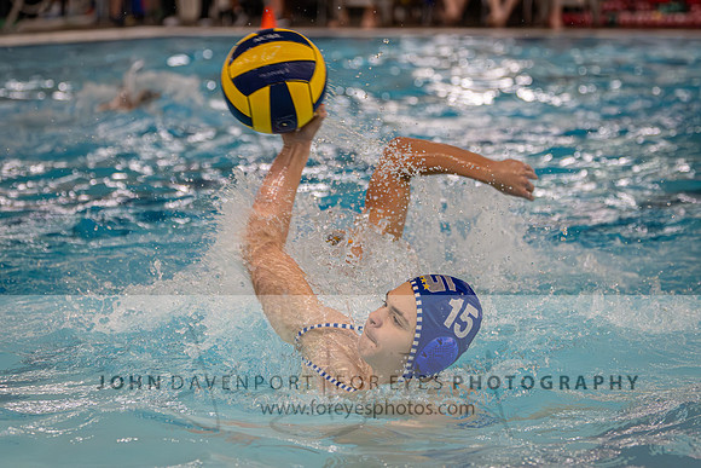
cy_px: 156
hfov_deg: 12.7
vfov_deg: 8.5
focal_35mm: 162
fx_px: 3154
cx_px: 350
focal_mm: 112
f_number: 4
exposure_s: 1/1000
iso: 7200
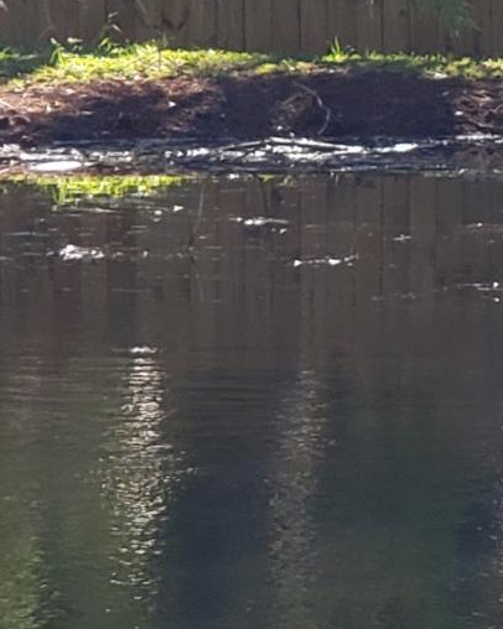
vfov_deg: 6.4
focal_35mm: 300
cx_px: 1441
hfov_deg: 4.9
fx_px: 5586
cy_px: 288
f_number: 2.4
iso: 32
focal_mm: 6
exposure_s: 1/172
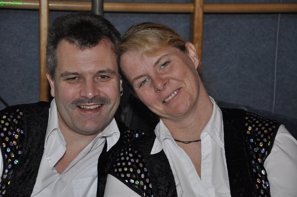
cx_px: 148
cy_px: 98
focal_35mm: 105
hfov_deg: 19.5
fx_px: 865
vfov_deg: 13.0
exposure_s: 1/60
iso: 400
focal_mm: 70
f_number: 5.3
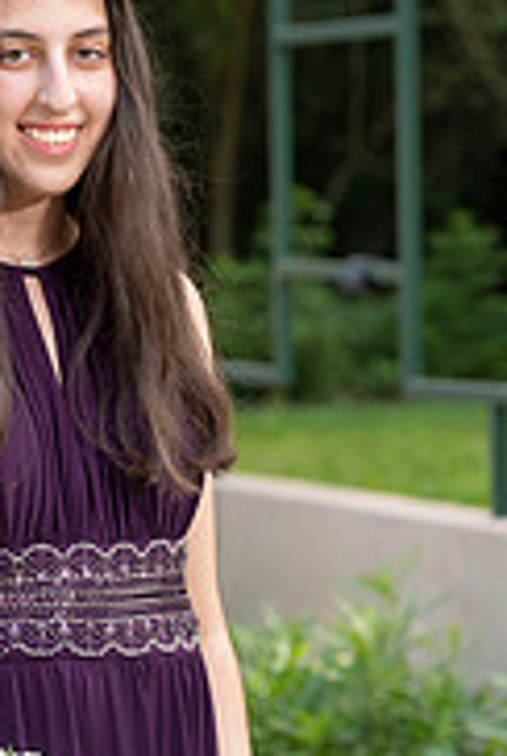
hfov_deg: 6.1
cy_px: 486
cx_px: 33
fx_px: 4777
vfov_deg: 9.0
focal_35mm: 227
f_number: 5
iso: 500
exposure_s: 1/200
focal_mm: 92
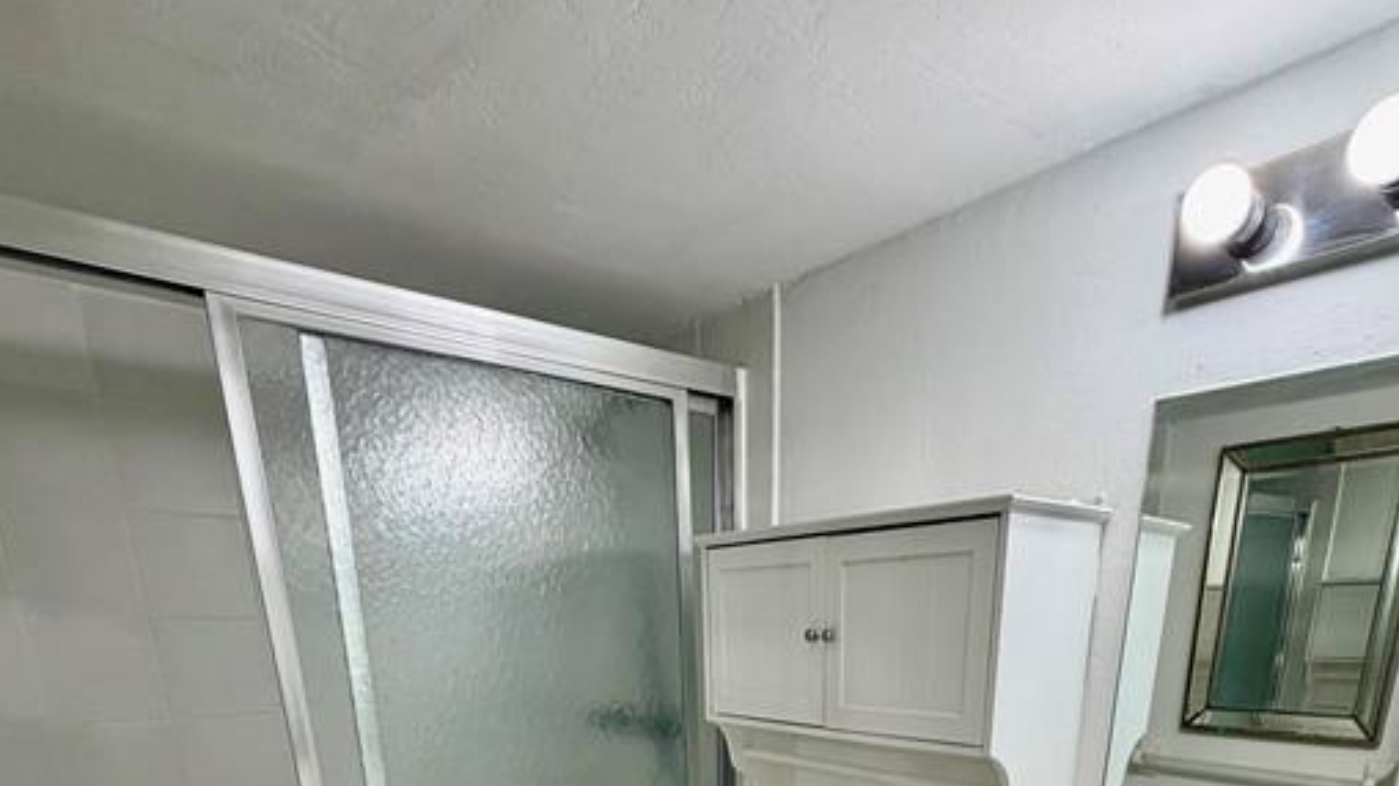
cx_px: 764
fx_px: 853
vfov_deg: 38.2
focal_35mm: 23
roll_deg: +0.0
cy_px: 921
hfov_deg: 78.5
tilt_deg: -18.2
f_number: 2.2
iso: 80
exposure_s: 1/121
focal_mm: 2.22
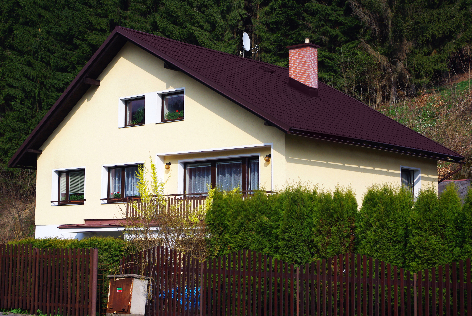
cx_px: 236
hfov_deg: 28.0
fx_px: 945
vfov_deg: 19.0
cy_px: 158
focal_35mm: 72
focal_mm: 47.5
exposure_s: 1/125
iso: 200
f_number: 8
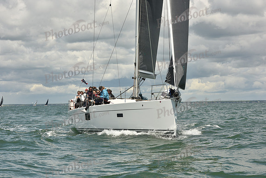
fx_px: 724
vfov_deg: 14.0
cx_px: 133
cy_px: 89
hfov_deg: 20.8
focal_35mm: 98
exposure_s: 1/800
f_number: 13
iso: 320
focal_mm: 98
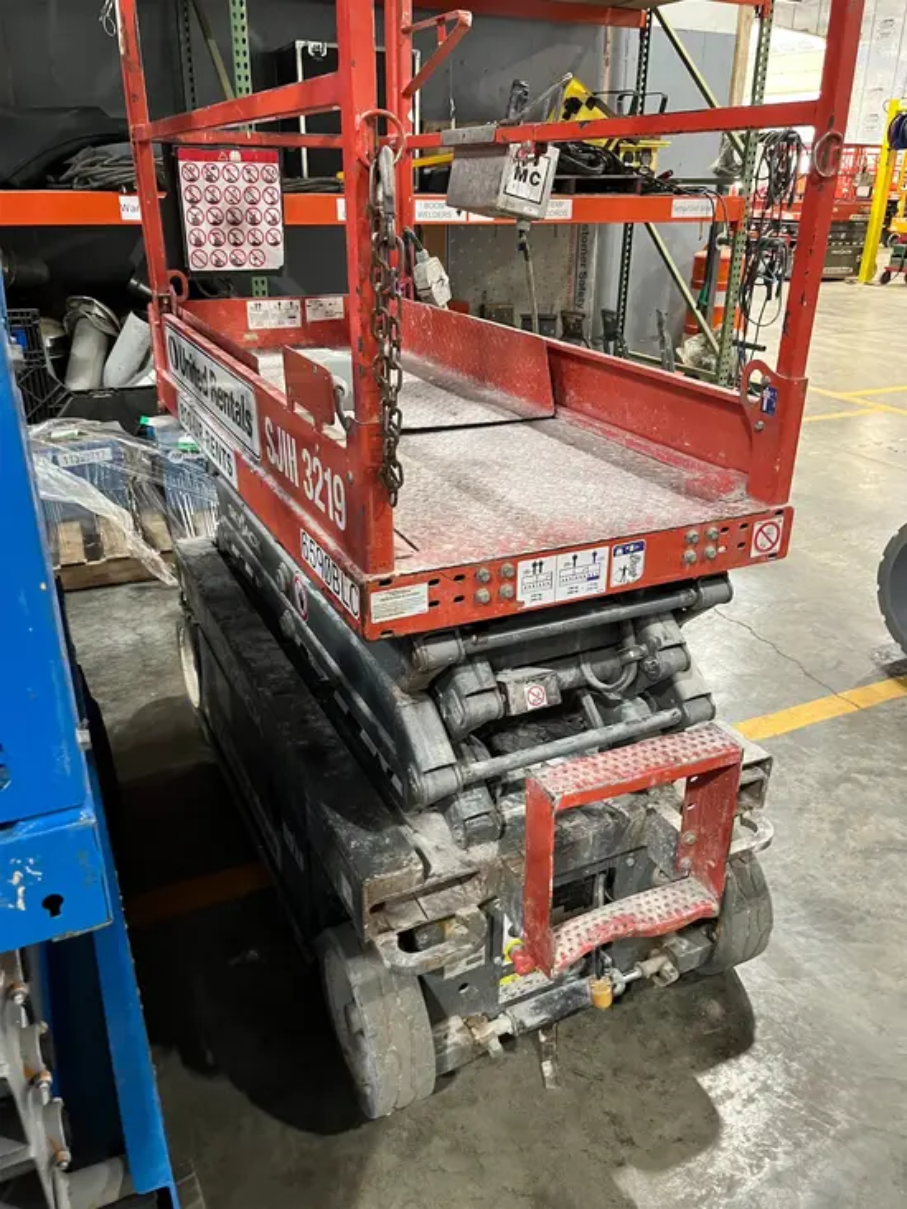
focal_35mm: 26
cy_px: 604
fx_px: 908
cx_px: 454
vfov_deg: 67.3
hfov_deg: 53.1
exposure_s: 1/40
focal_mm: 5.1
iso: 500
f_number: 1.6
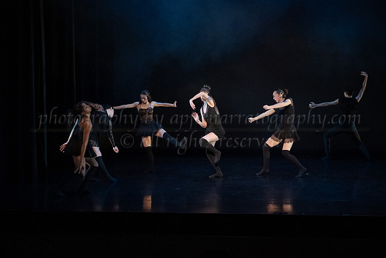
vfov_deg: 17.7
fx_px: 827
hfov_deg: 26.2
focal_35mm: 77
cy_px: 138
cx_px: 173
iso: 4000
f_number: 2.8
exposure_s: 1/400
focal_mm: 70
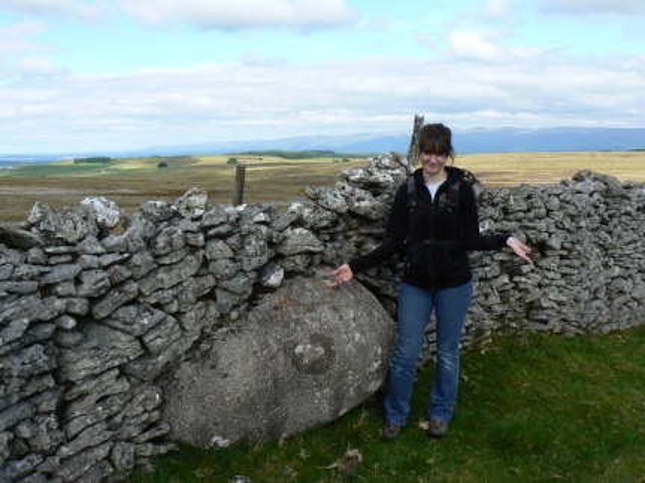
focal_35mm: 36
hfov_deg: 51.4
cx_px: 322
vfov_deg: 39.7
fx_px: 671
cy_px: 242
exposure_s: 1/400
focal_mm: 6
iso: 80
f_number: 5.6
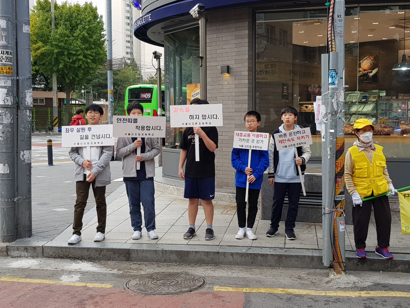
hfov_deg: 67.3
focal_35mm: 26
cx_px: 205
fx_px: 308
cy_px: 154
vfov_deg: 53.1
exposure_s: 1/312
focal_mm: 4.3
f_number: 1.7
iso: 40
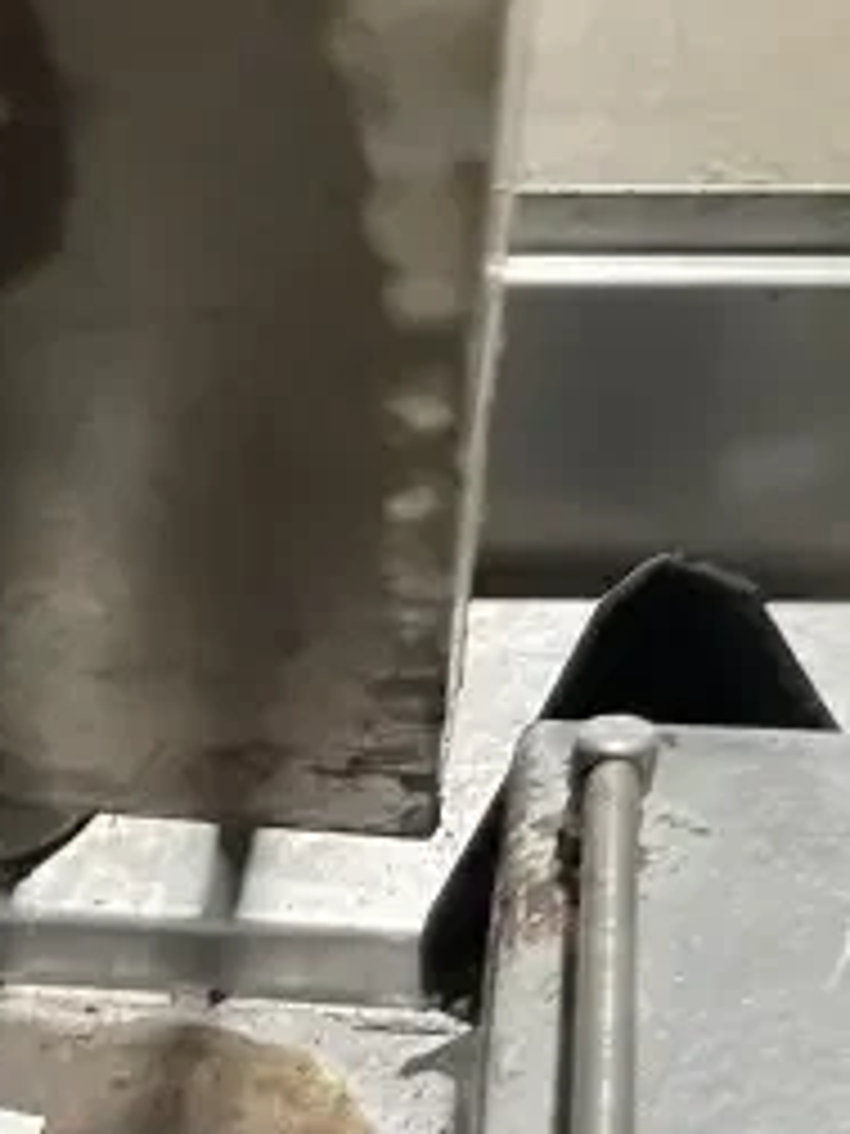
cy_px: 1541
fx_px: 2750
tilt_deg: -41.8
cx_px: -441
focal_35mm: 84
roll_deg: +5.6
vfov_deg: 20.8
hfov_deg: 16.0
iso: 500
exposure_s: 1/60
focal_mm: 4.2
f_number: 1.6
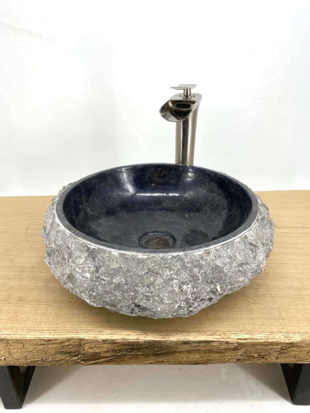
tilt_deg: -25.7
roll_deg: +0.8
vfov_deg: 67.3
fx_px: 310
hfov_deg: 53.1
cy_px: 206
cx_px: 155
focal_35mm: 26
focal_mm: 4.25
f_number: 1.8
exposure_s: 1/213
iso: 32
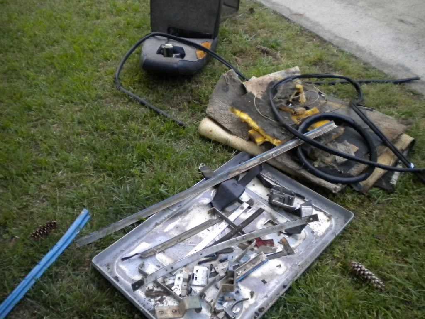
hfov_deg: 52.6
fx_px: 430
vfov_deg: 40.7
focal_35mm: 35
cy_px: 160
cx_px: 212
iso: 400
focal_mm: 6.3
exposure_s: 1/57
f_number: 3.1
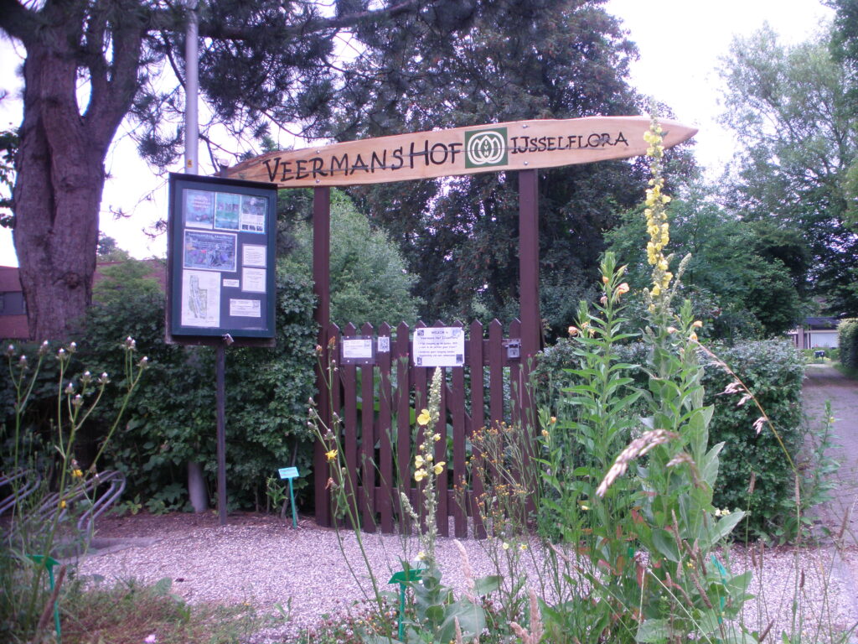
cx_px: 429
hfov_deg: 51.4
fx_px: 892
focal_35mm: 36
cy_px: 322
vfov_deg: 39.7
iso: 64
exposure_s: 1/25
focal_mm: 6.3
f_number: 3.5
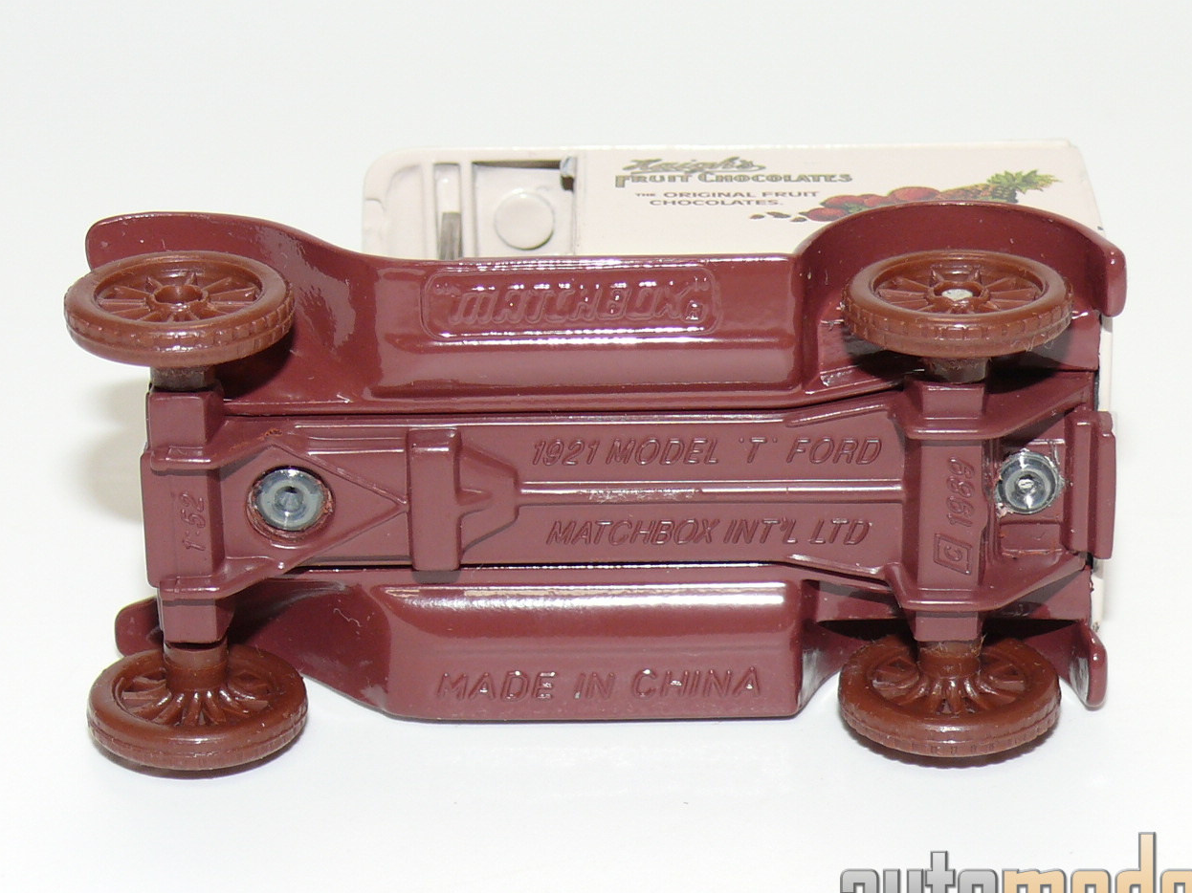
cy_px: 404
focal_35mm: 122
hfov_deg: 16.2
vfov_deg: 12.1
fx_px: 4200
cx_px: 619
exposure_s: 1/30
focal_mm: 12.9
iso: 100
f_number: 4
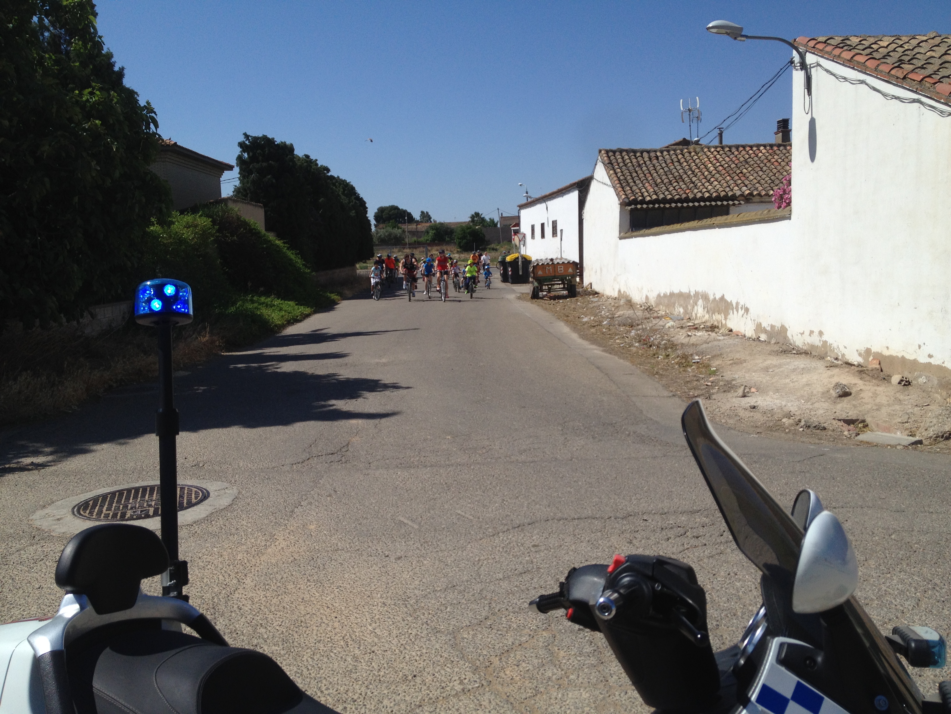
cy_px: 357
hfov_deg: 52.6
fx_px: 962
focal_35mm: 35
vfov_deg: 40.7
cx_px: 476
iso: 50
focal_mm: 4.28
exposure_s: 1/3247
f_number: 2.4
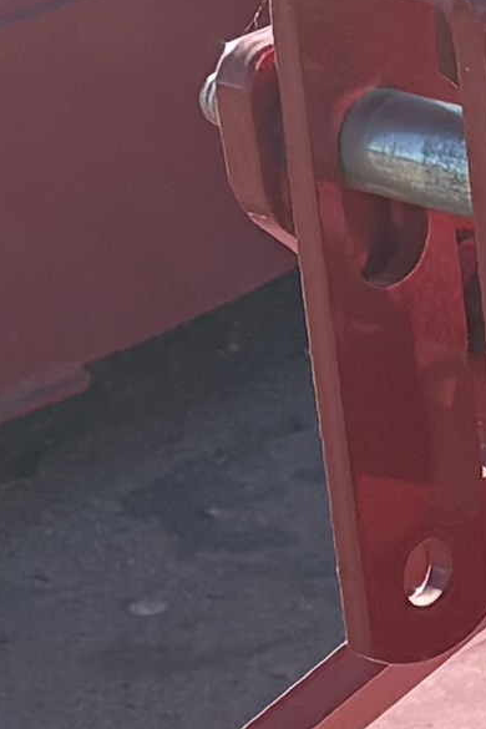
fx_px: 5346
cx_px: 1660
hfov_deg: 4.9
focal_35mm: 264
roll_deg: -0.7
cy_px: 1186
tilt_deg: -27.2
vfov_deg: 7.6
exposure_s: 1/1337
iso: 50
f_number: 1.6
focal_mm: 5.96
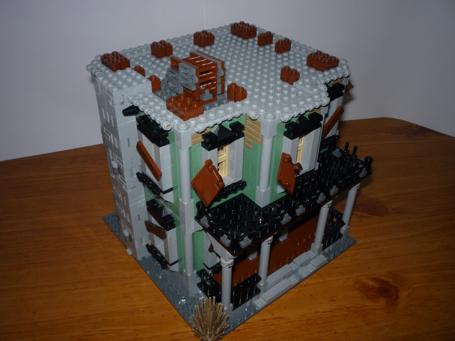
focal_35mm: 32
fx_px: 421
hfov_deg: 56.8
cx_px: 228
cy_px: 170
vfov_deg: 44.2
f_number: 4
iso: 100
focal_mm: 5.2
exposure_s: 1/30
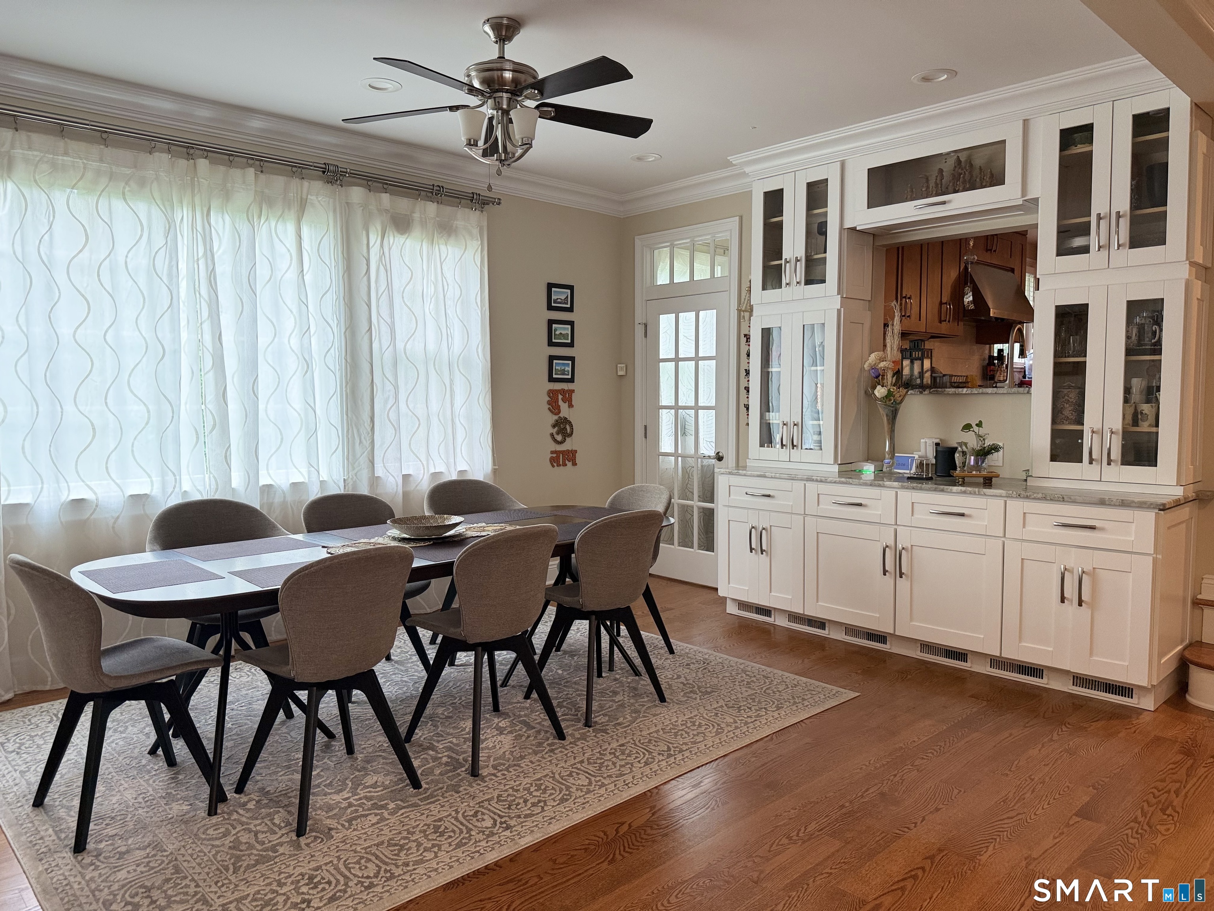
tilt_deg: -3.5
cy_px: 456
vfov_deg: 56.8
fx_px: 842
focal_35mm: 24
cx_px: 607
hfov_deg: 71.6
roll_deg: -0.6
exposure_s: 1/120
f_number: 1.78
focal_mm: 6.76
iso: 250
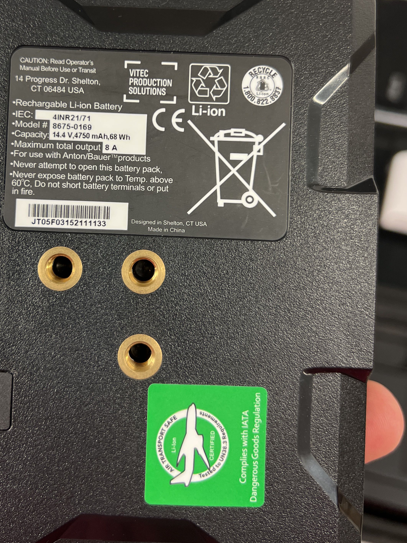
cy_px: 190
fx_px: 580
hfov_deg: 38.4
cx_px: 152
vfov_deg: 49.4
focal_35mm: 37
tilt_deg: -61.6
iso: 160
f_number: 1.5
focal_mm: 5.7
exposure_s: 1/50
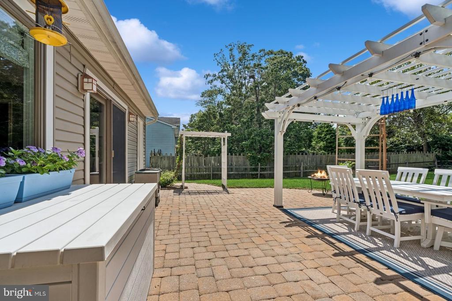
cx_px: 226
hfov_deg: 96.8
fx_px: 201
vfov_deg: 73.7
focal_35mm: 16
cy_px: 150
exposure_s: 1/200
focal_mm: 16
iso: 100
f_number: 11
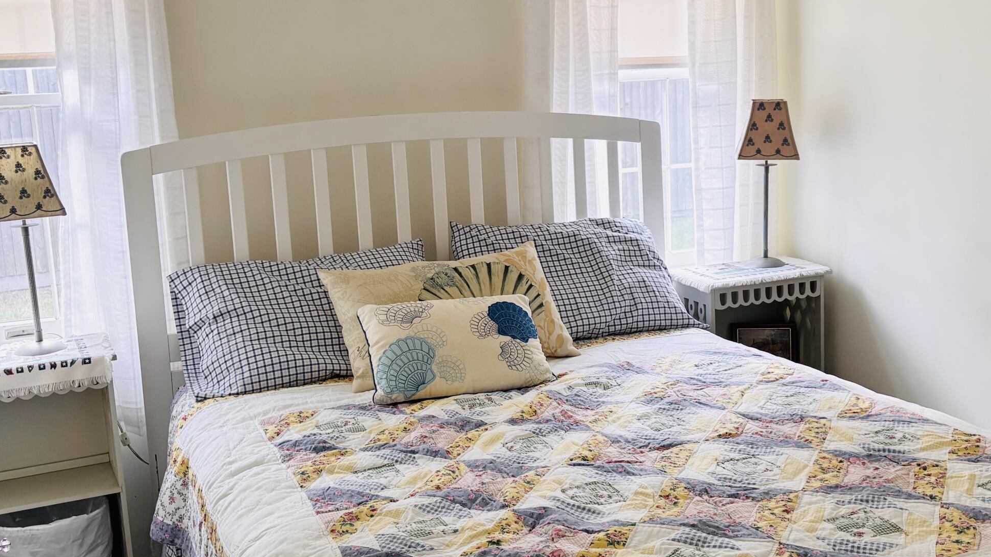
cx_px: 498
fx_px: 1156
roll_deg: +3.2
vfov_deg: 27.1
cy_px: 286
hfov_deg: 46.4
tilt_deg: -11.1
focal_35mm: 44
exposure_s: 1/120
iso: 80
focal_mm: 5.96
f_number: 1.6
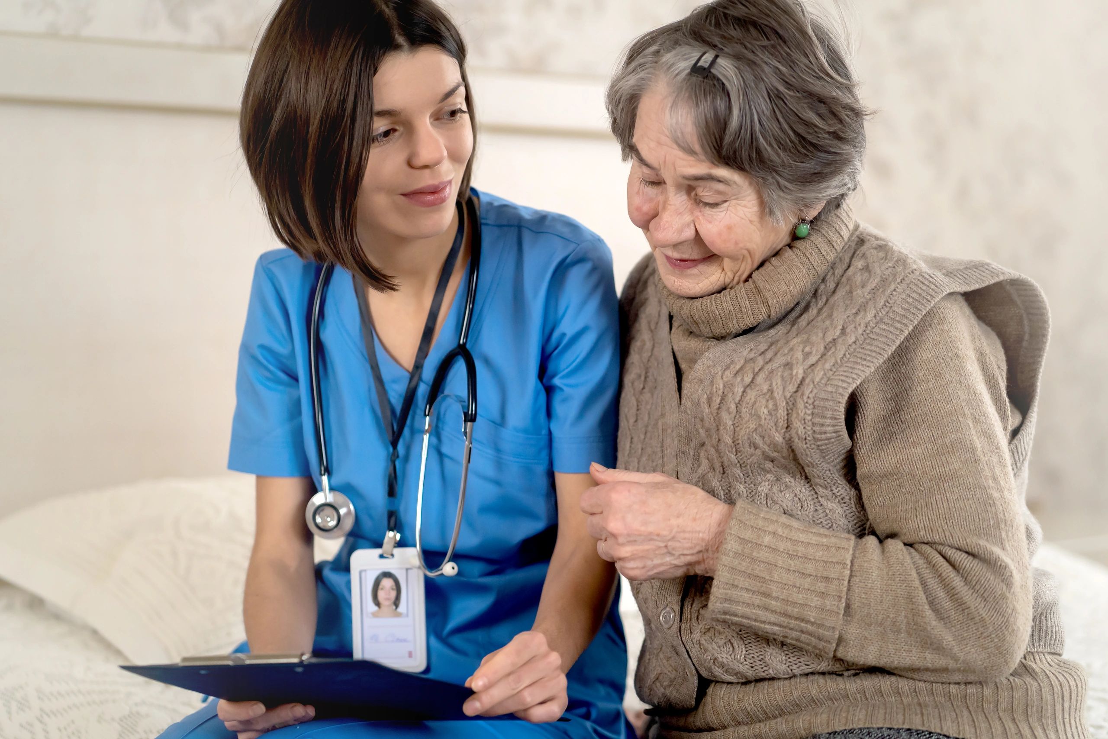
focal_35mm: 85
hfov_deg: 23.9
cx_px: 554
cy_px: 370
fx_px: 2616
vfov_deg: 16.1
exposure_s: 1/400
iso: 2000
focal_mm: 85
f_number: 2.8
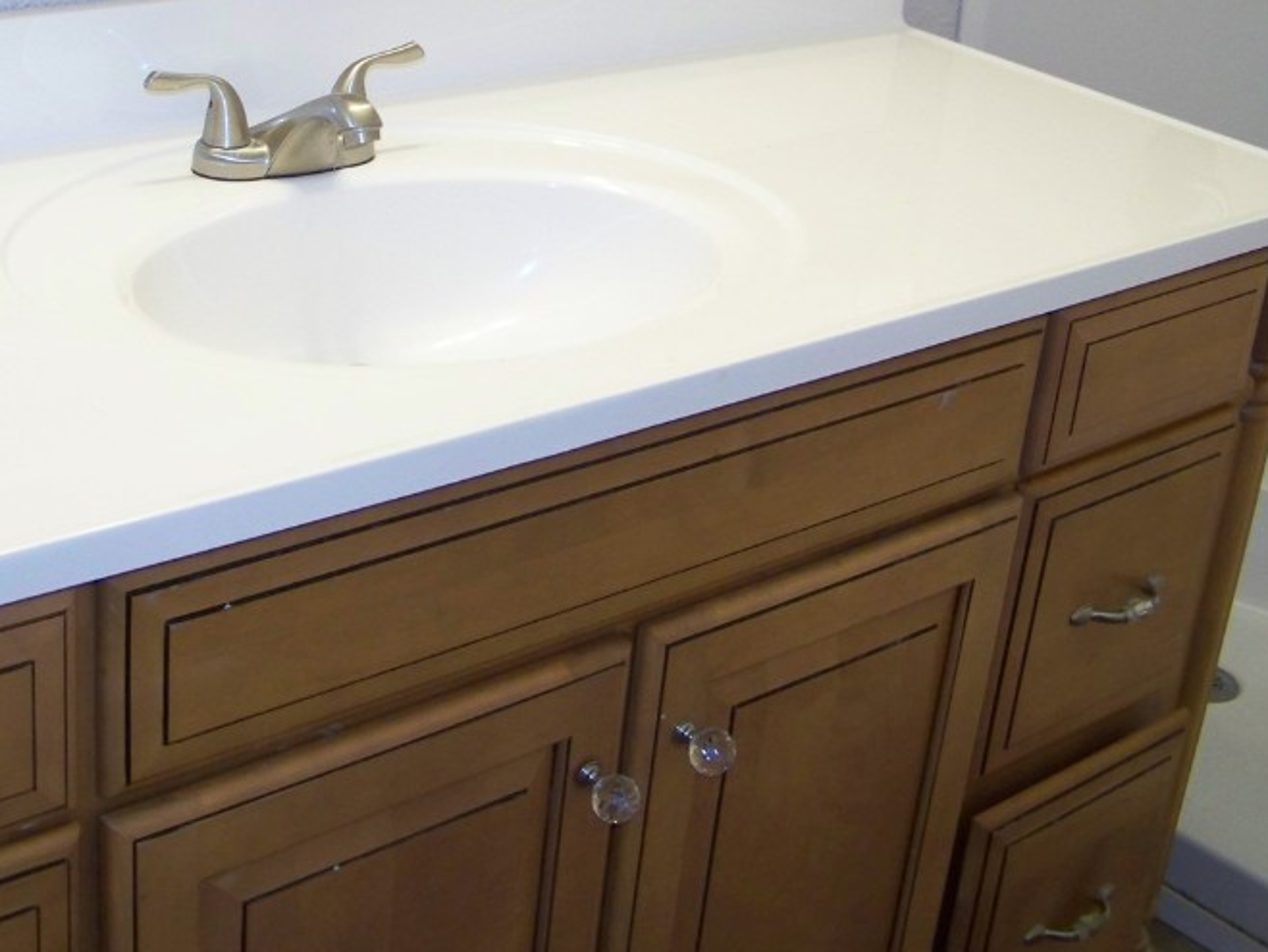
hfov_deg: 34.2
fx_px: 2052
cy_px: 227
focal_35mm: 56
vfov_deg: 25.8
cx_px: 509
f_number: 2.8
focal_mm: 5.85
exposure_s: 1/30
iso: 200
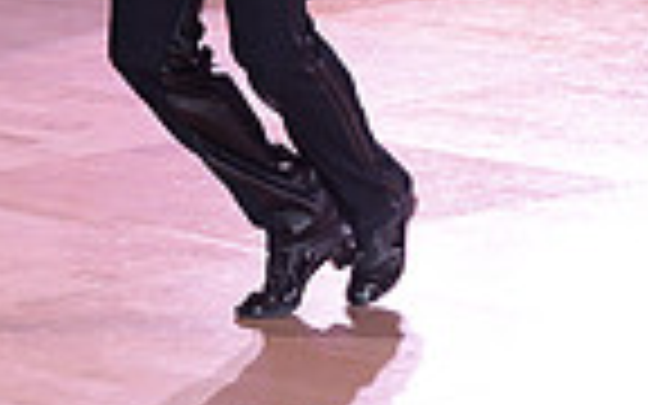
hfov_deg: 8.1
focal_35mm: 254
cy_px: -214
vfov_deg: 5.1
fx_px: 4486
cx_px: -328
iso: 1600
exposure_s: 1/250
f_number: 4.5
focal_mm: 62
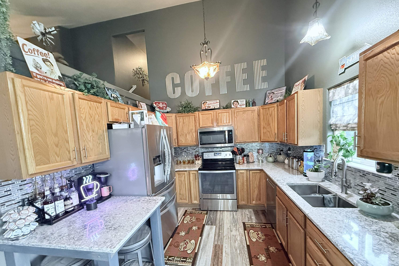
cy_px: 150
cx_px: 199
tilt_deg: -4.5
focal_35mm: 15
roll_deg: +3.6
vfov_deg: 77.0
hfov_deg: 100.4
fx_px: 166
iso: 640
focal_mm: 2.22
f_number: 2.2
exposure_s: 1/60
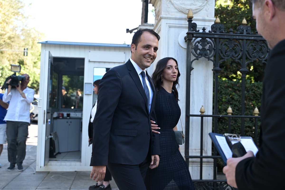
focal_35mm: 42
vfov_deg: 31.9
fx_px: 332
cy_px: 95
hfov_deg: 46.4
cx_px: 142
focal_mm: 42
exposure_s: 1/400
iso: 500
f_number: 4
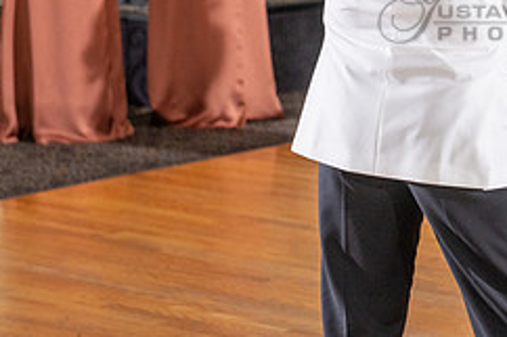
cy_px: 5
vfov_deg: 8.1
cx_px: 543
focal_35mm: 168
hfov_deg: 12.1
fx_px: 2364
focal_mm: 70
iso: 800
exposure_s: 1/160
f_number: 4
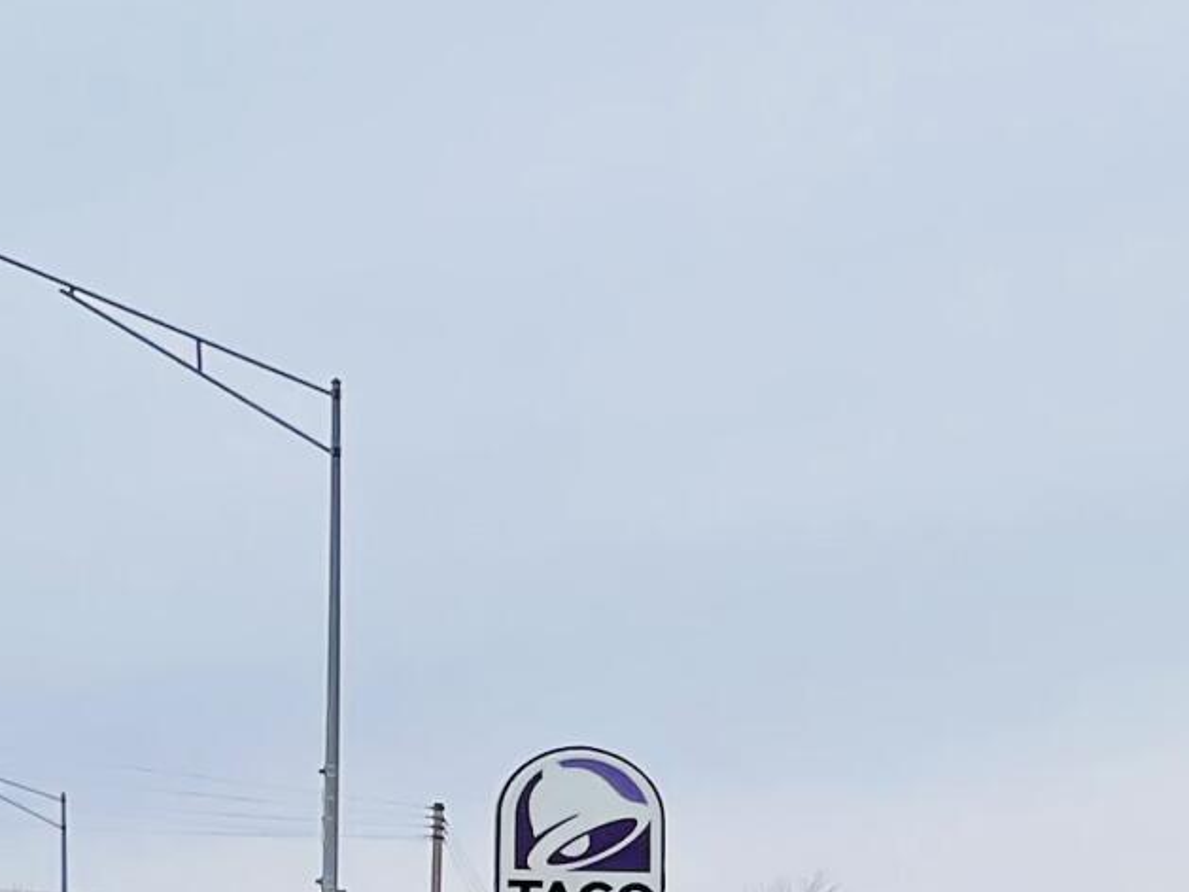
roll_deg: +2.1
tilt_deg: +3.4
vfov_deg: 11.7
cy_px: 1028
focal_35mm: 124
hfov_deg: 13.8
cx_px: 2291
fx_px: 4260
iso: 32
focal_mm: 4.2
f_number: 1.6
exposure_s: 1/2747
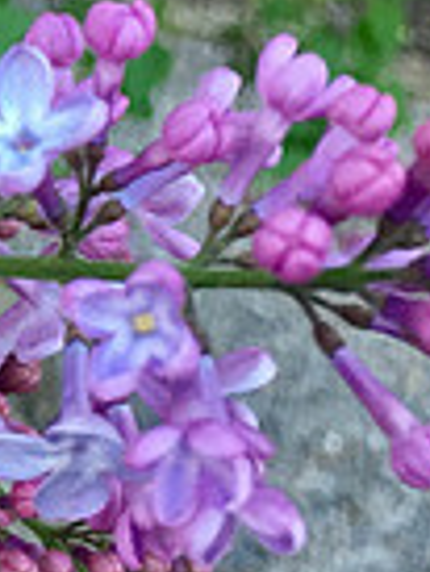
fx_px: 1571
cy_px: -4
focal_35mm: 95
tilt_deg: -19.9
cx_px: -205
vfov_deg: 20.0
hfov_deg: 14.6
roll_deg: +0.4
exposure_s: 1/30
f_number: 2.2
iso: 50
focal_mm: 4.15
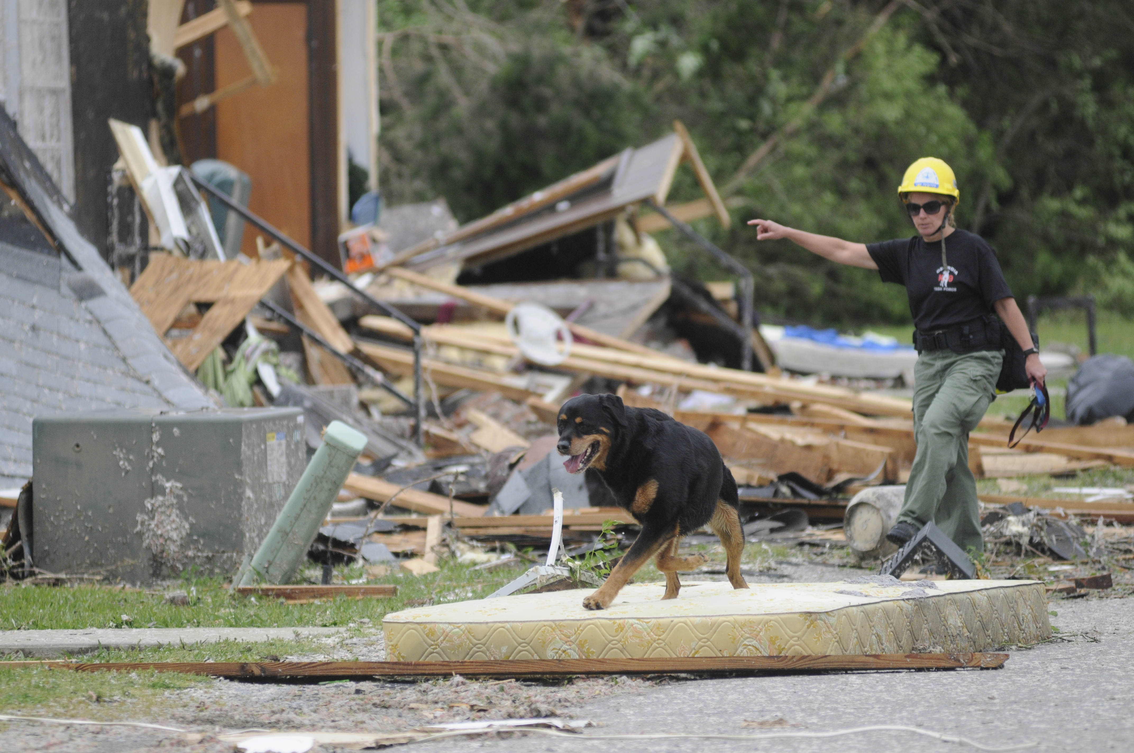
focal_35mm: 300
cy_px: 376
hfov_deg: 6.9
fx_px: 9438
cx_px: 567
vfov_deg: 4.6
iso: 500
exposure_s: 1/4000
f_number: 4
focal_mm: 200
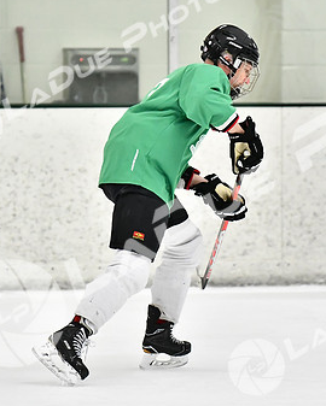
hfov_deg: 3.7
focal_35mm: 424
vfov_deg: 4.6
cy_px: 190
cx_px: 226
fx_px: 5107
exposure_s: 1/1250
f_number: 2.8
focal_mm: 175
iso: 5000
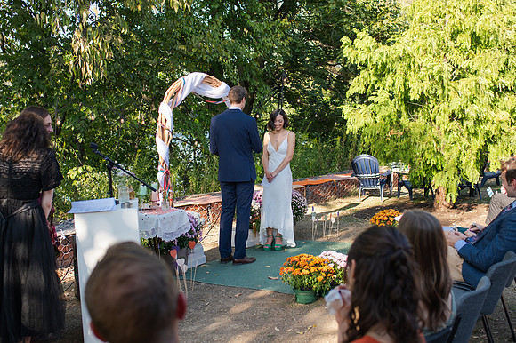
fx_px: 635
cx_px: 254
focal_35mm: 44
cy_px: 158
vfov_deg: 30.3
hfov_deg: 44.2
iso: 250
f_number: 3.2
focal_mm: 35
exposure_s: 1/800
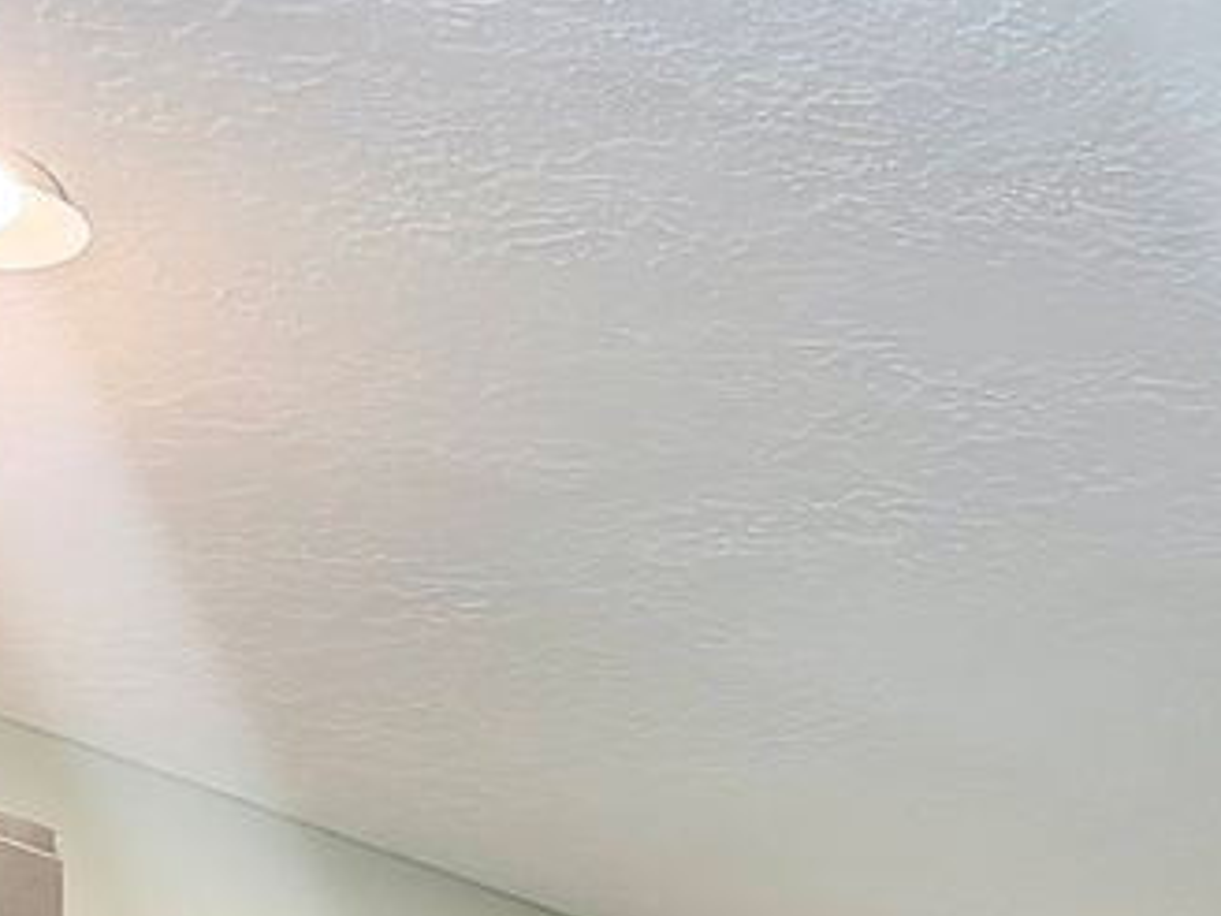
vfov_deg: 8.4
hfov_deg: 12.9
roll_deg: +0.3
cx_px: 1314
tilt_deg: -2.4
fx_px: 5291
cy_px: 2733
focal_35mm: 150
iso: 125
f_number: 1.78
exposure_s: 1/60
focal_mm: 6.76
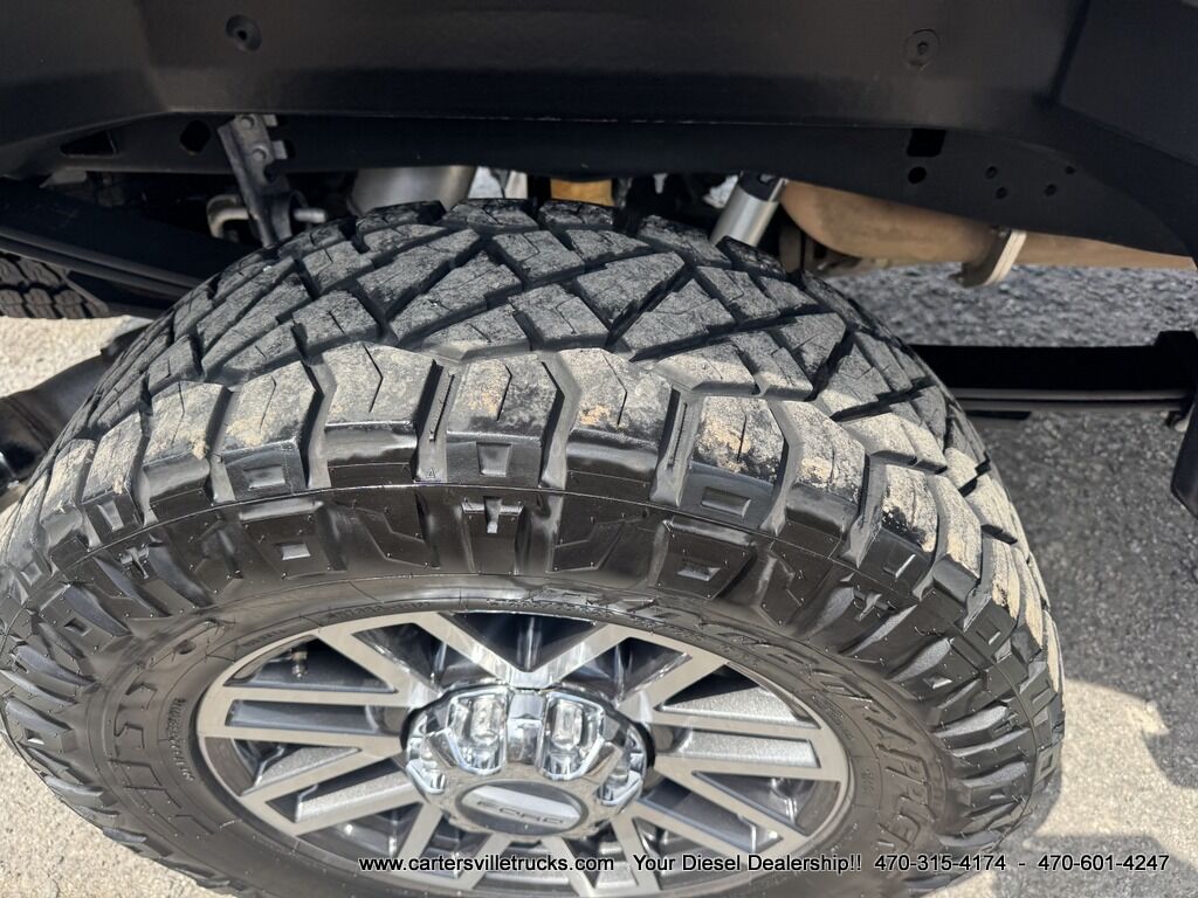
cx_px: 599
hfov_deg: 71.6
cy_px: 449
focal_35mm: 24
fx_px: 831
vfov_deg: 56.8
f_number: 1.78
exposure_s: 1/445
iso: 80
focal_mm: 6.76
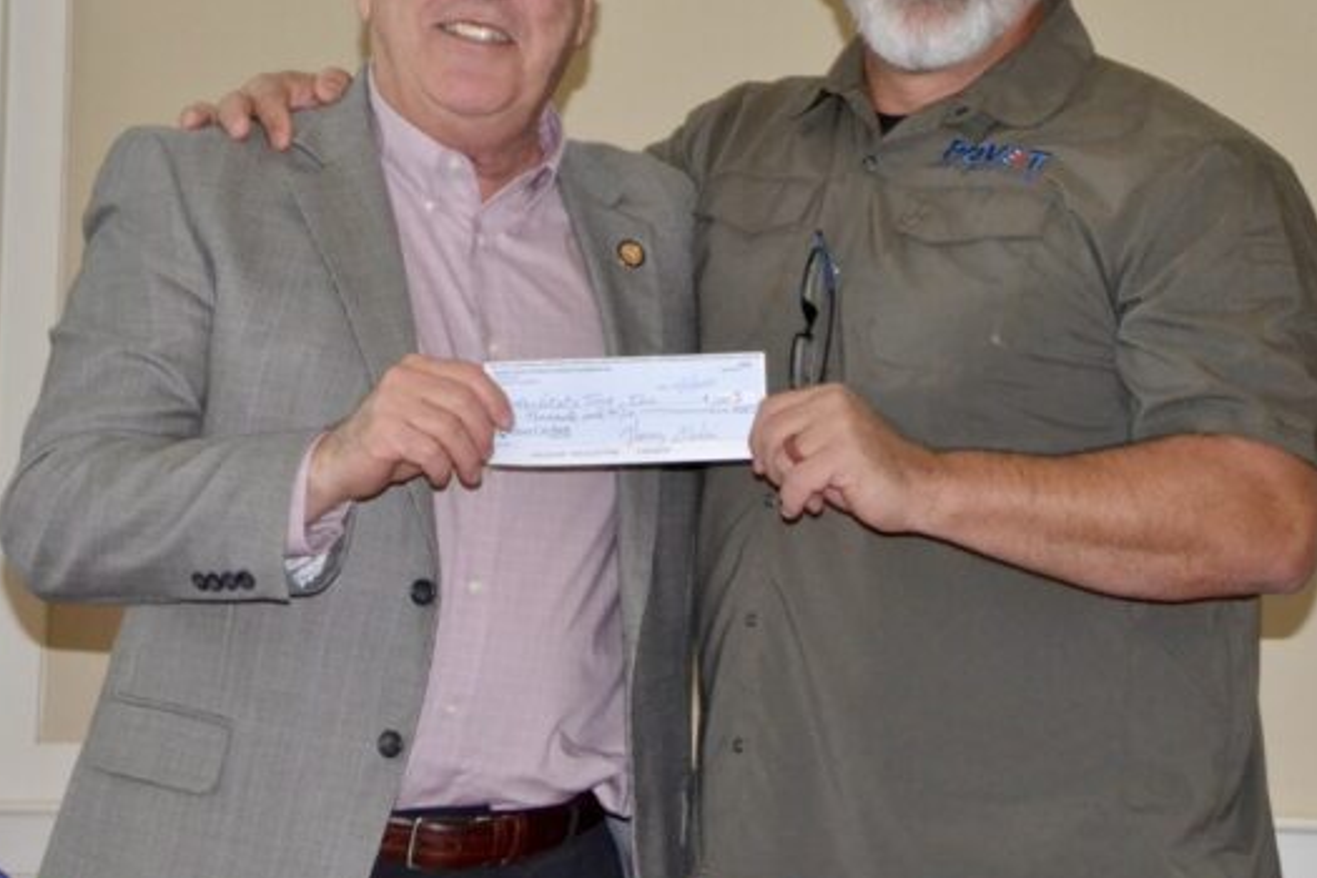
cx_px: 722
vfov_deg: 11.3
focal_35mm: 121
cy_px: 314
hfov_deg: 17.0
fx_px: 4416
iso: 3200
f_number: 20
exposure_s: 1/60
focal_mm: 55
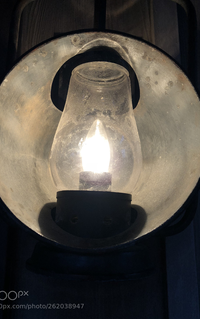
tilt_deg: +13.7
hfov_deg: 41.8
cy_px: 161
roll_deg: +0.3
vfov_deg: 62.9
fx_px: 262
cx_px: 99
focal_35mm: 30
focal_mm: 3.99
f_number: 1.8
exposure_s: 1/50
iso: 25
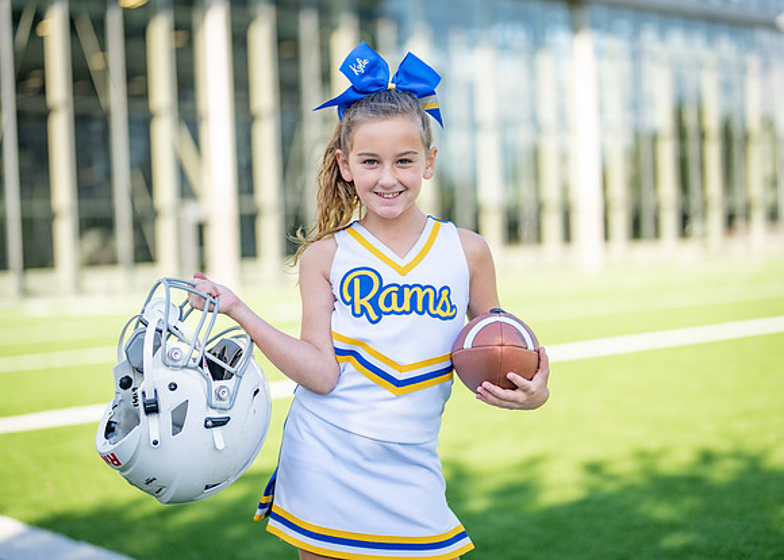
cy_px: 276
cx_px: 386
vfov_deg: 24.9
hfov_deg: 34.3
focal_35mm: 57
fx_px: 1268
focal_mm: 50
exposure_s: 1/2500
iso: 100
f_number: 1.2
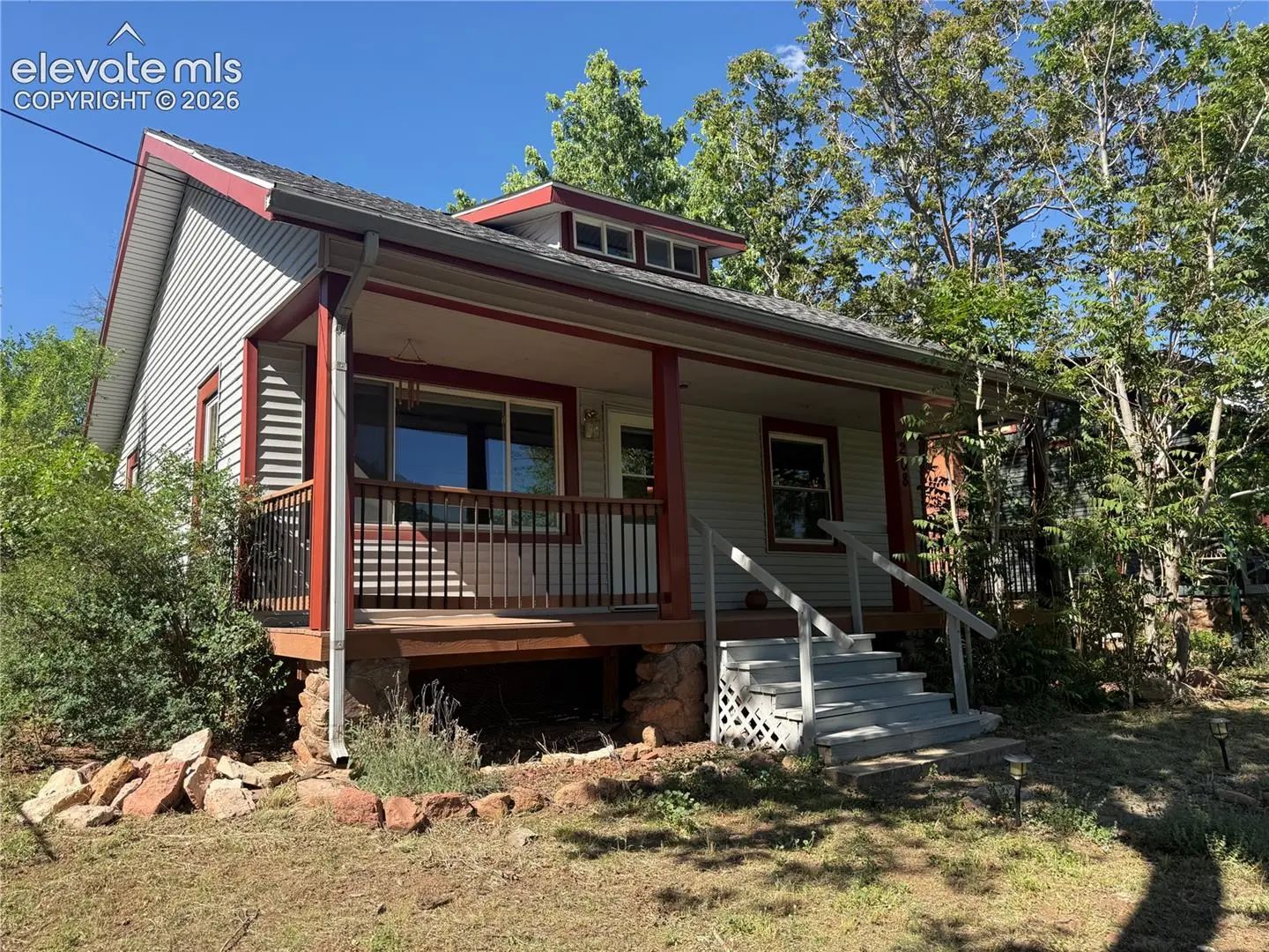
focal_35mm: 24
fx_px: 880
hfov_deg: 71.6
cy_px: 476
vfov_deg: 56.8
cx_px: 634
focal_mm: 6.76
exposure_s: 1/1653
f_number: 1.78
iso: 80
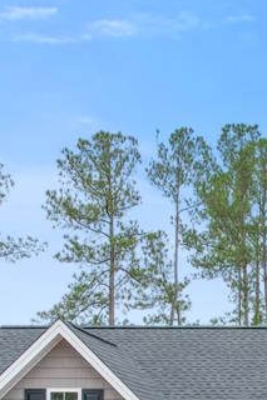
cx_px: 352
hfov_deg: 14.8
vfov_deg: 22.0
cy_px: 425
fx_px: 980
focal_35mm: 88
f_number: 2.8
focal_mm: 8.38
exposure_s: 1/30
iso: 100
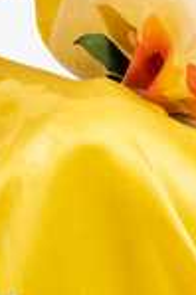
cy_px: -64
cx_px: 103
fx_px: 2447
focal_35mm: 299
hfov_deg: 4.6
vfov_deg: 6.8
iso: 200
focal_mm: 85
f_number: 13
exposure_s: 1/160
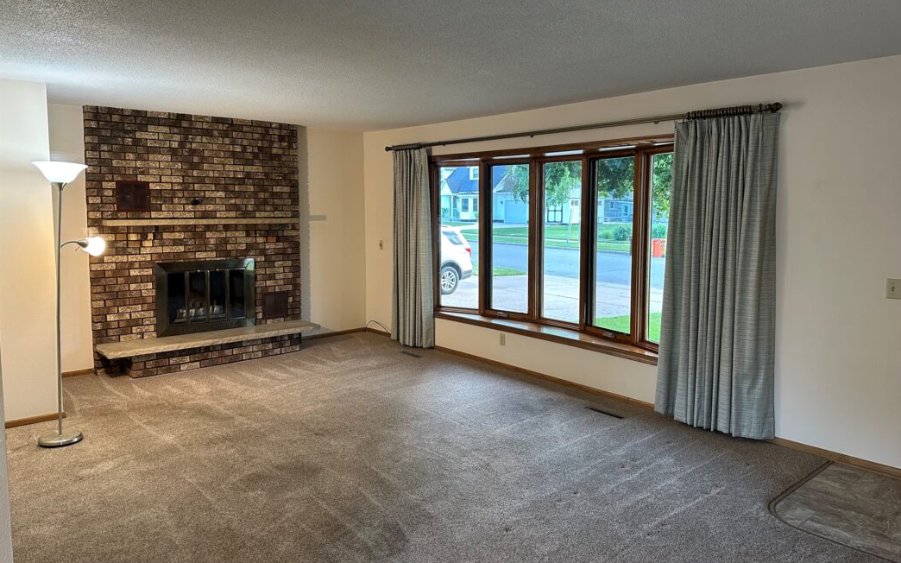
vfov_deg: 47.5
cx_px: 457
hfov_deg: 70.4
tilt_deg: -3.6
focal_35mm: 26
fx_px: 638
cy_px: 258
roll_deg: -0.4
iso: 200
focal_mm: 6.86
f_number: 1.78
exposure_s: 1/60
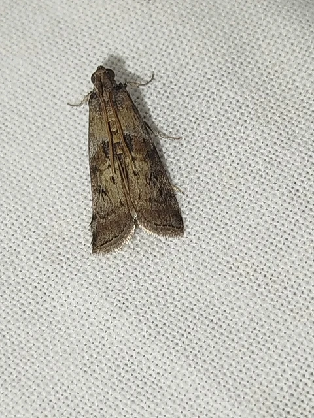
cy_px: 209
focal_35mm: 105
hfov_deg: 14.1
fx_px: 1270
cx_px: 157
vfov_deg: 18.7
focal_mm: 5.31
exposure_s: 1/50
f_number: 1.7
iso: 64
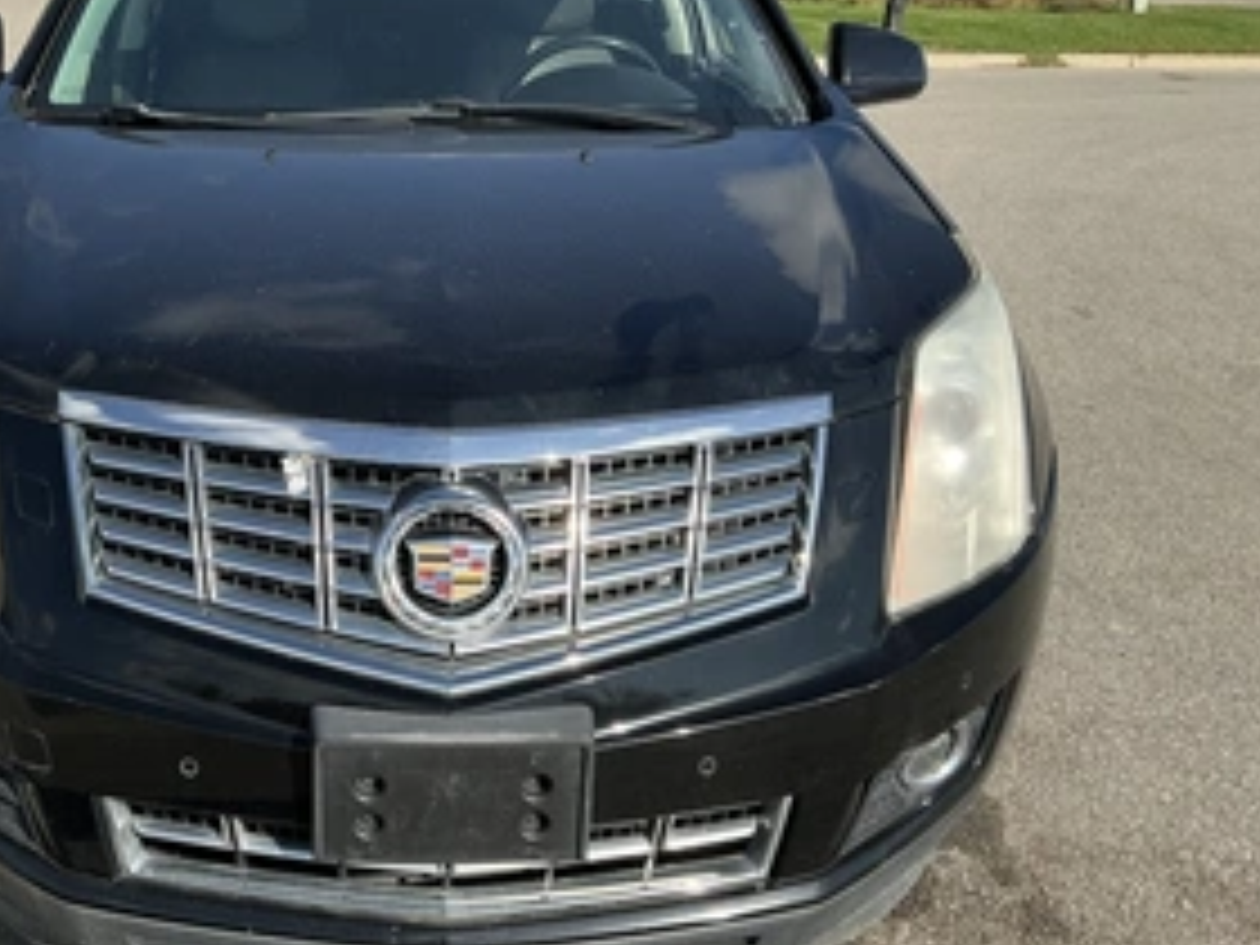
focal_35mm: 40
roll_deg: -1.1
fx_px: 1456
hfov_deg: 45.8
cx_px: 382
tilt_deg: -19.5
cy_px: 544
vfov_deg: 35.9
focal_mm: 3
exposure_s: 1/1377
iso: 25
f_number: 1.8
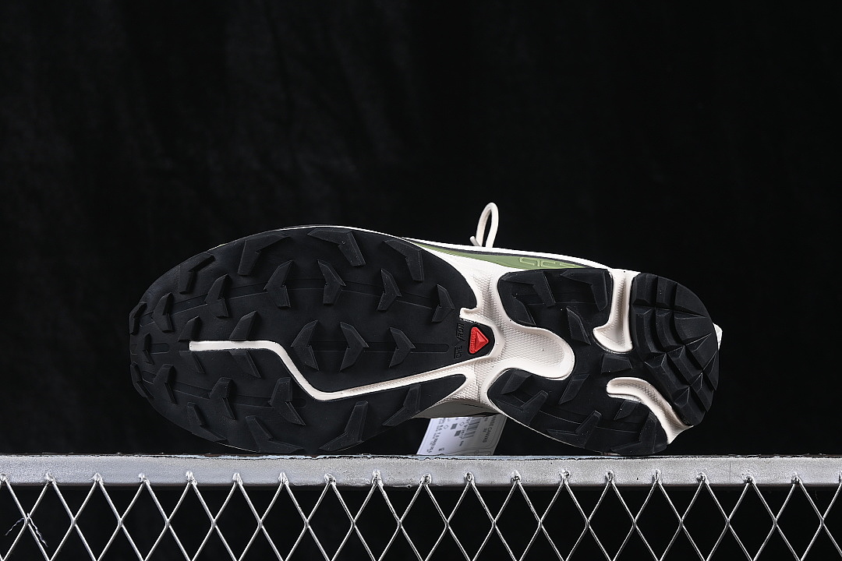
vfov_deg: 18.2
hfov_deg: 27.0
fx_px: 1754
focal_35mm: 75
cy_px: 280
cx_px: 421
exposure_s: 1/60
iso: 160
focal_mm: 50
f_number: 6.3
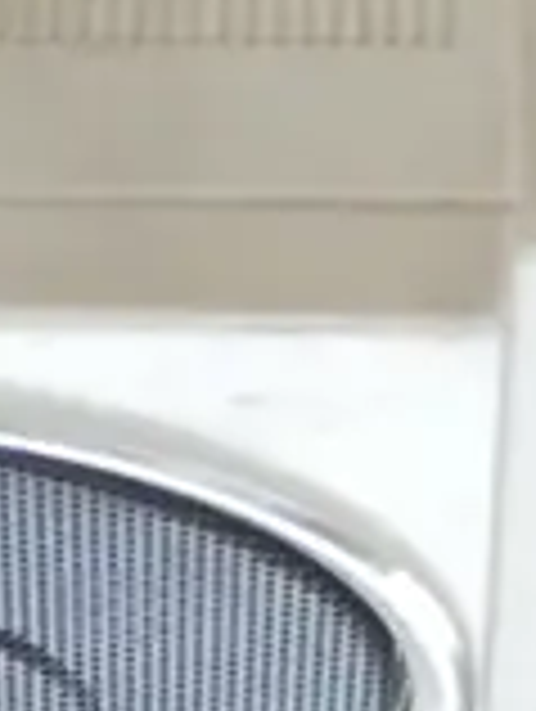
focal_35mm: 259
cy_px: -724
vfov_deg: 7.3
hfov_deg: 5.8
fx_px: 5333
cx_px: 209
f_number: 4.5
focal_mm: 20
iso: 3200
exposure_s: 1/20
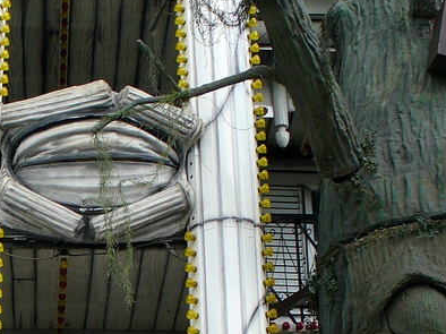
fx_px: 1210
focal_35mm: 94
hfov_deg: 20.4
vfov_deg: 15.4
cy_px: 345
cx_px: 35
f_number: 2.8
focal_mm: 6.1
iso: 80
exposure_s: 1/320
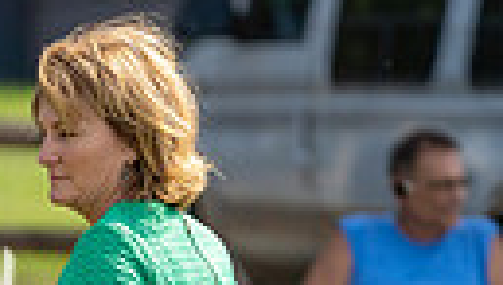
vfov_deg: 1.4
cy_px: 654
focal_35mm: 843
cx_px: -300
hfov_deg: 2.6
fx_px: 11260
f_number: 3.5
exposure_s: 1/1600
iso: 200
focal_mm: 179
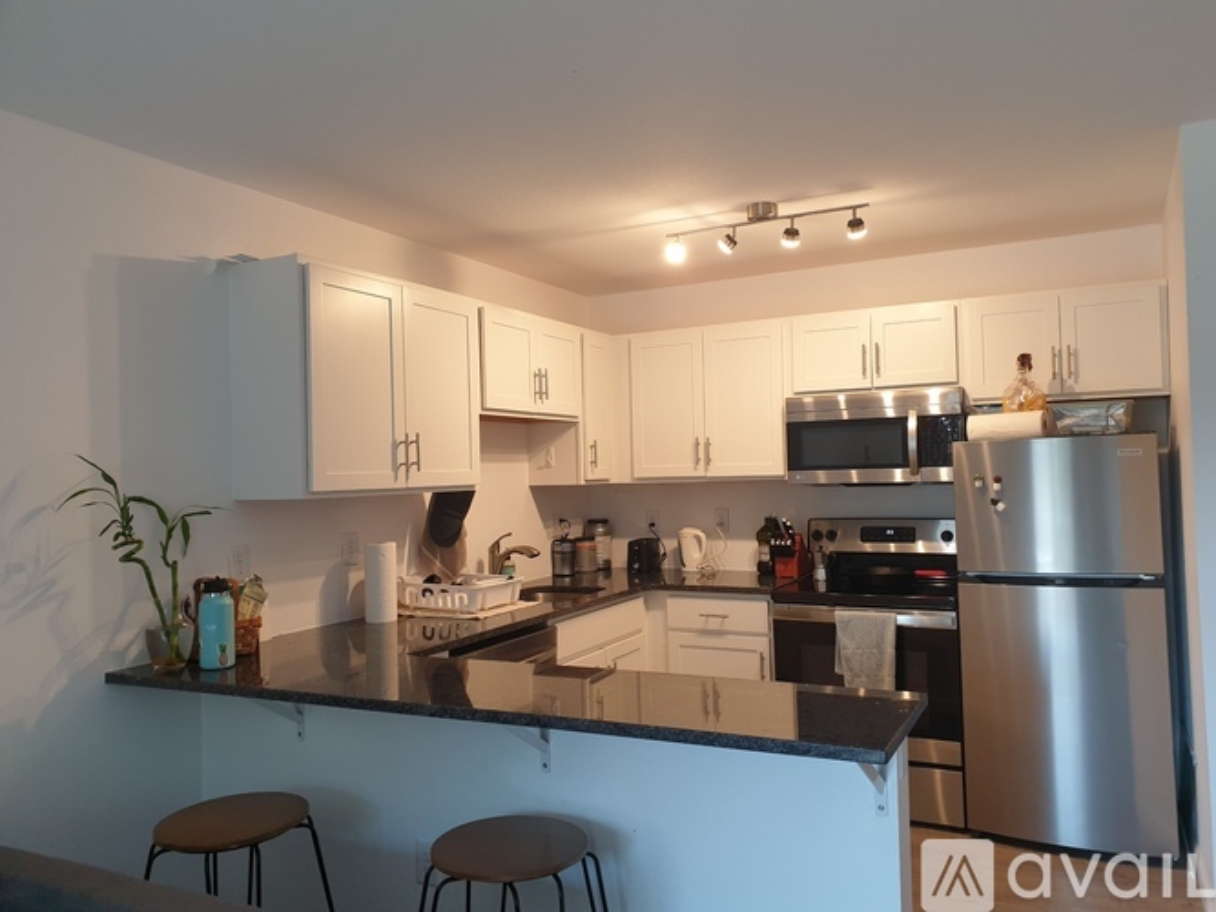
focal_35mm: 26
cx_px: 608
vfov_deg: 53.0
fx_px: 913
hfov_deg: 67.3
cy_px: 456
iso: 160
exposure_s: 1/60
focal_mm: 4.3
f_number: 2.4
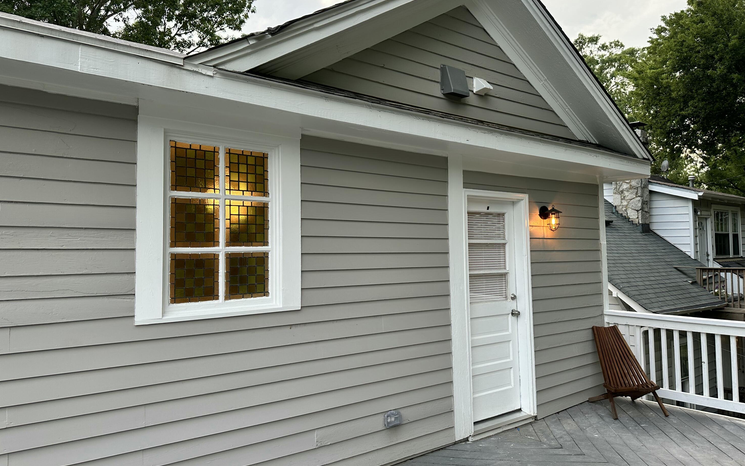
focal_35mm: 26
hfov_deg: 70.4
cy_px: 219
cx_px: 380
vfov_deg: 47.6
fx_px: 528
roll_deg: +0.4
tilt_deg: +1.5
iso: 100
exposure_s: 1/166
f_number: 1.78
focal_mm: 6.86
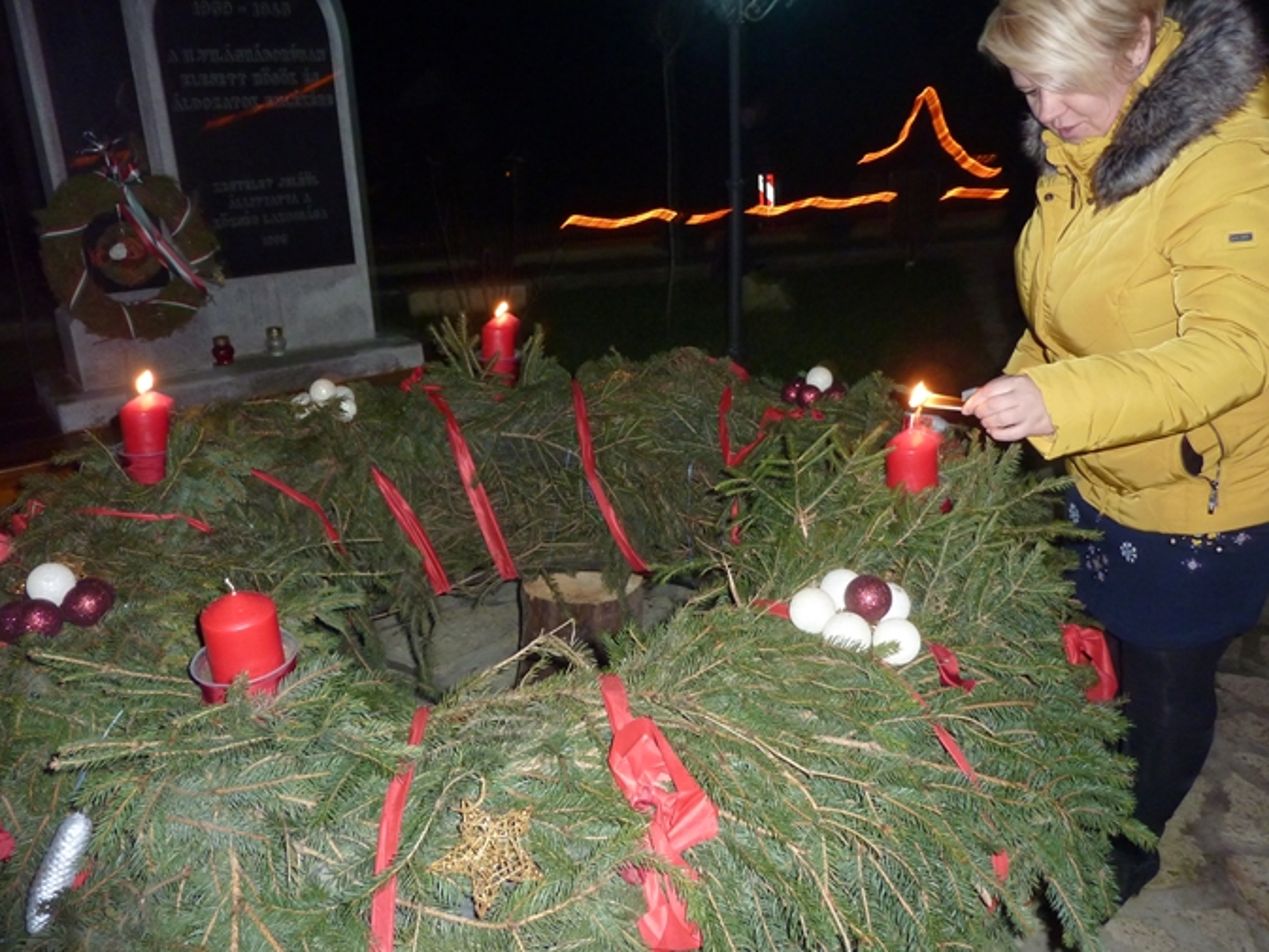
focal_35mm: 26
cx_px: 639
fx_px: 953
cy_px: 493
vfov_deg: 53.1
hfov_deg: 67.3
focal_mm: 4.1
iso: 250
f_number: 3.3
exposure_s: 1/8
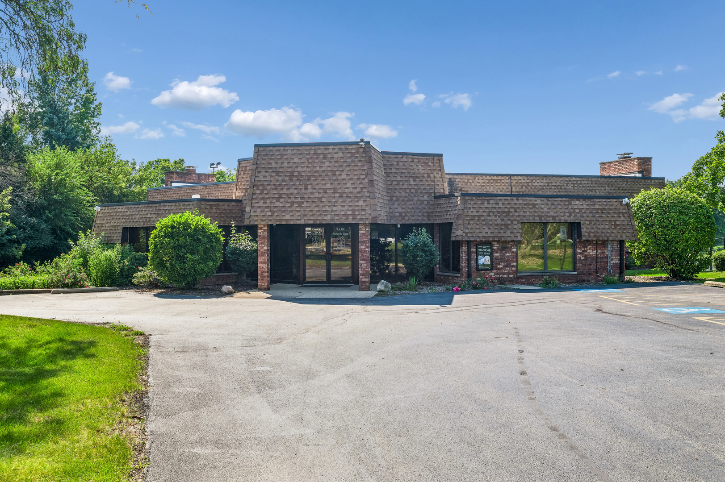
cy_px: 241
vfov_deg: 37.8
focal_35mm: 35
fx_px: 704
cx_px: 362
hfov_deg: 54.5
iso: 400
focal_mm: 35
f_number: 11
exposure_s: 1/400
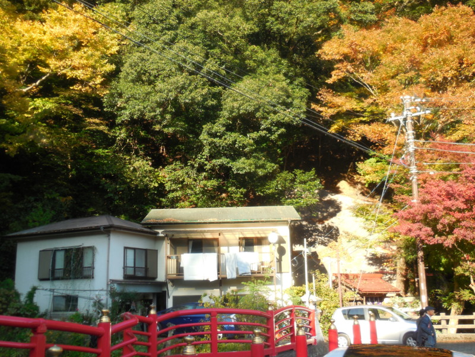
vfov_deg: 36.0
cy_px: 178
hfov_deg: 46.8
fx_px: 549
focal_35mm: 40
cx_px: 238
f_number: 3.6
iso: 125
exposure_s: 1/160
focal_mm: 7.1
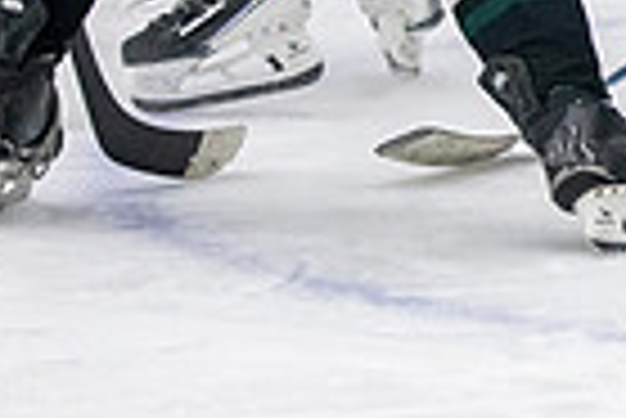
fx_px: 10096
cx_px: 1389
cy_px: -202
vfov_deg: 2.4
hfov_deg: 3.5
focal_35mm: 580
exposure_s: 1/640
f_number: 3.2
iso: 3200
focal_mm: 98
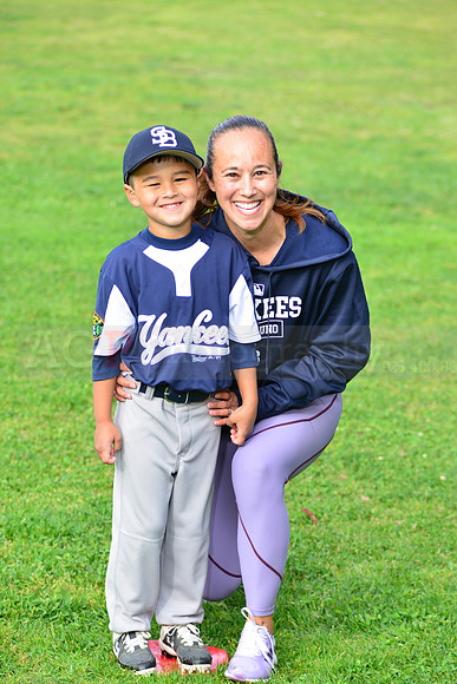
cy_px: 342
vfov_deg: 18.6
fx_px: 2093
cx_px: 228
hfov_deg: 12.5
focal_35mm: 110
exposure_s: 1/200
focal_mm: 110
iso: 320
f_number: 5.6
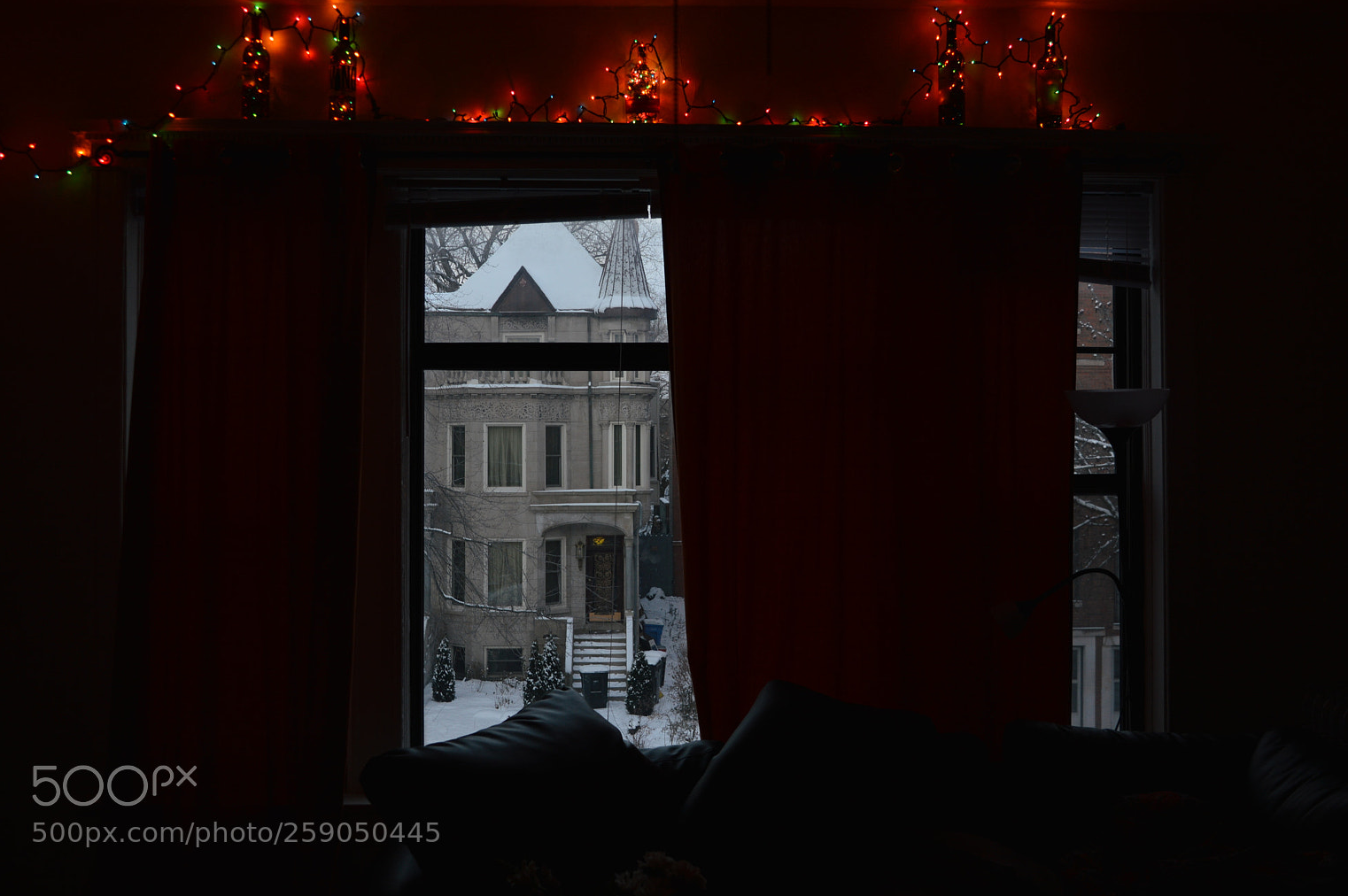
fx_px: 1534
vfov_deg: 32.6
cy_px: 431
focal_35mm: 41
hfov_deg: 47.4
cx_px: 686
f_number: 6.3
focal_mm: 26
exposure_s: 1/15
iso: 100
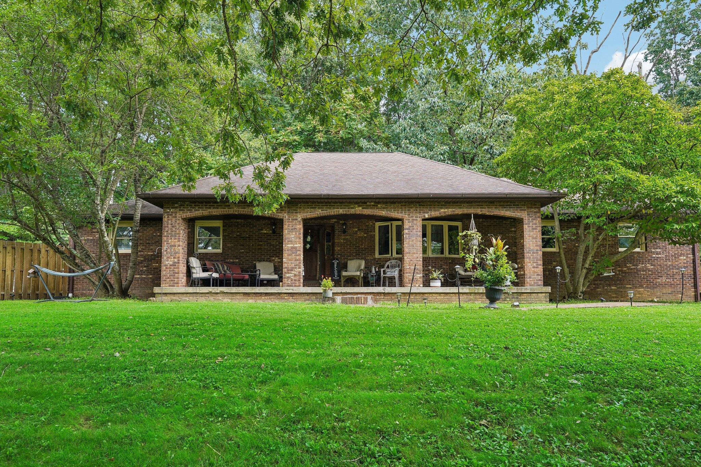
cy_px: 234
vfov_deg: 59.5
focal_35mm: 21
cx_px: 350
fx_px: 409
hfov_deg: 81.2
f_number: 8
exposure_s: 1/30
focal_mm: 21
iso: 160
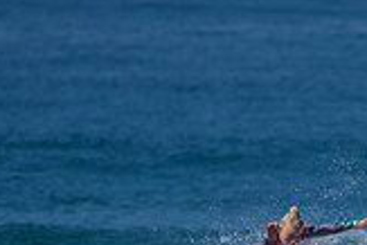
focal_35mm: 1782
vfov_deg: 0.8
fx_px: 18182
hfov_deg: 1.2
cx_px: 317
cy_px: 433
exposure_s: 1/2000
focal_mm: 500
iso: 110
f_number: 5.6
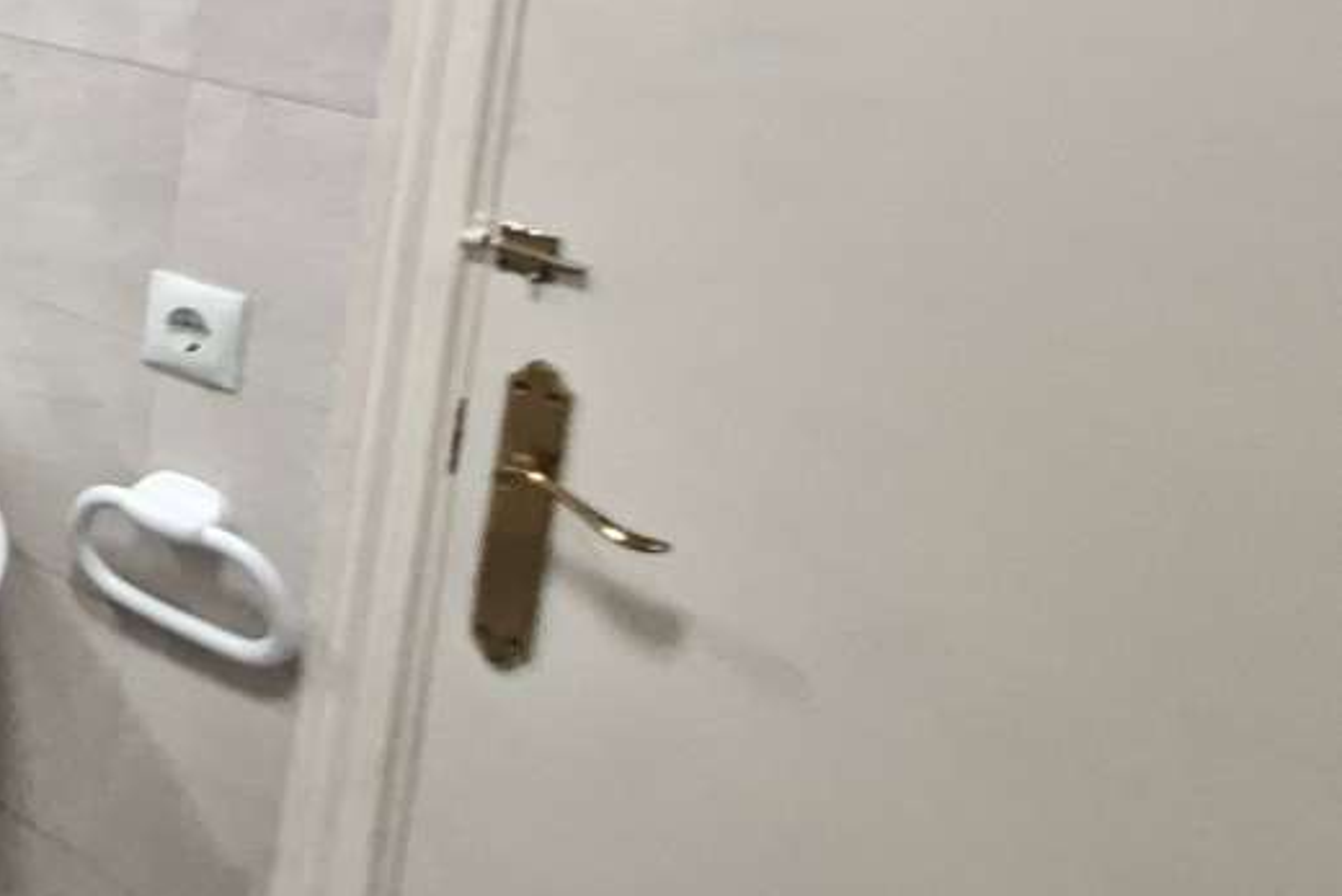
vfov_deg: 30.7
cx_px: -588
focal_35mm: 39
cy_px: -81
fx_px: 1454
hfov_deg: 31.0
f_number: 2.2
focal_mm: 1.74
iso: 160
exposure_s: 1/50
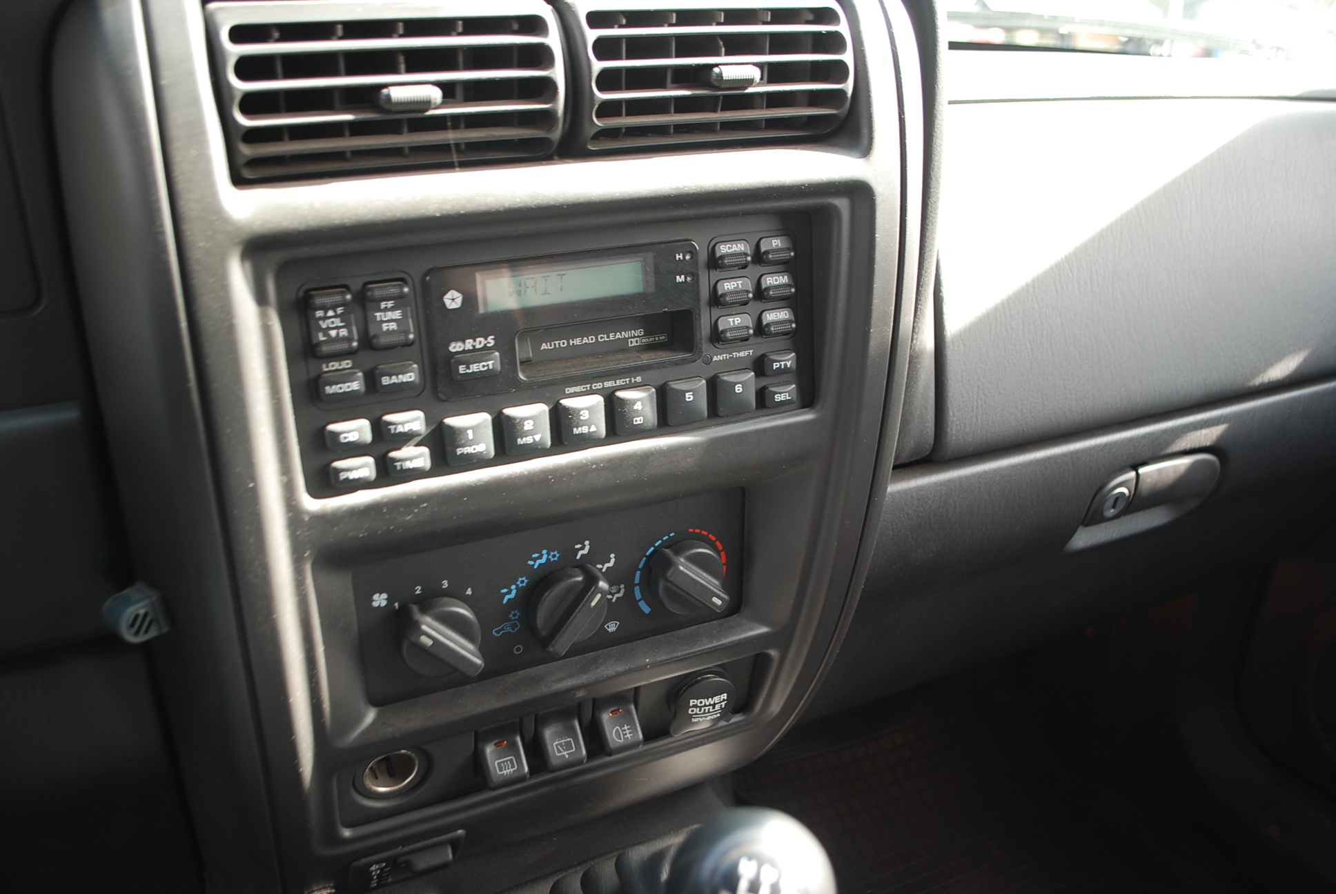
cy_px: 447
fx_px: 1115
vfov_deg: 43.7
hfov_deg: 61.9
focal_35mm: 30
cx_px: 668
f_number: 3.8
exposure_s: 1/40
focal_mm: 20
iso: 200
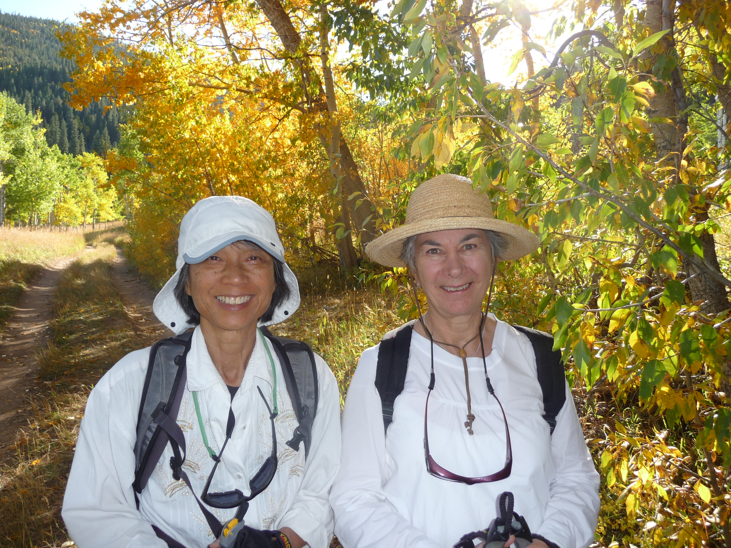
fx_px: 591
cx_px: 366
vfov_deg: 49.7
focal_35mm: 28
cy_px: 274
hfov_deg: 63.4
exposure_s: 1/250
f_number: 3.3
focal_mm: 4.7
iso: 100
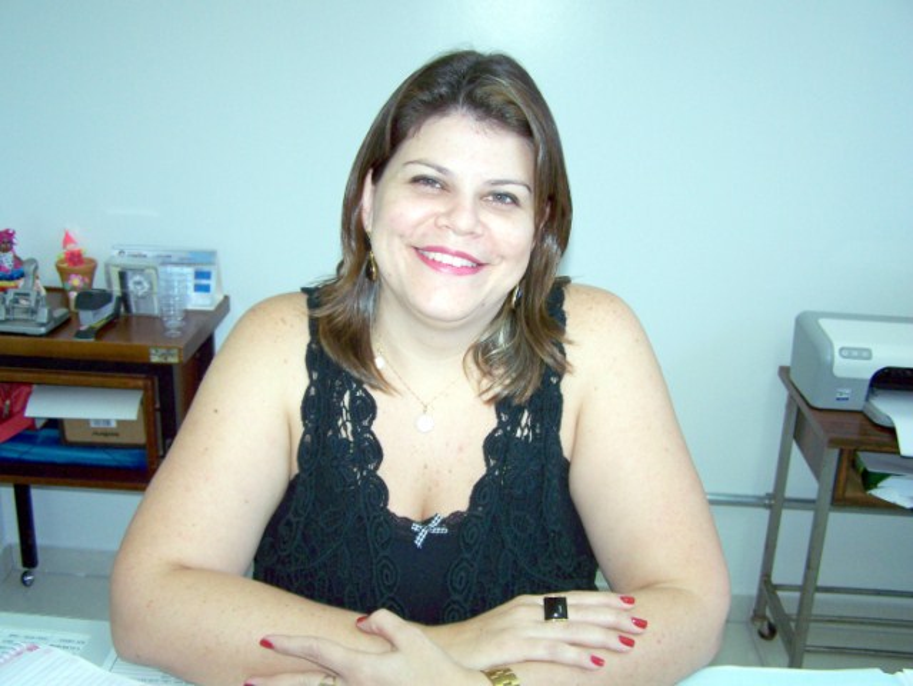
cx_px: 456
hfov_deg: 49.0
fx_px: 1003
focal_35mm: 38
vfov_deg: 37.8
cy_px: 343
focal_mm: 6.3
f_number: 2.8
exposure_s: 1/60
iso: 160
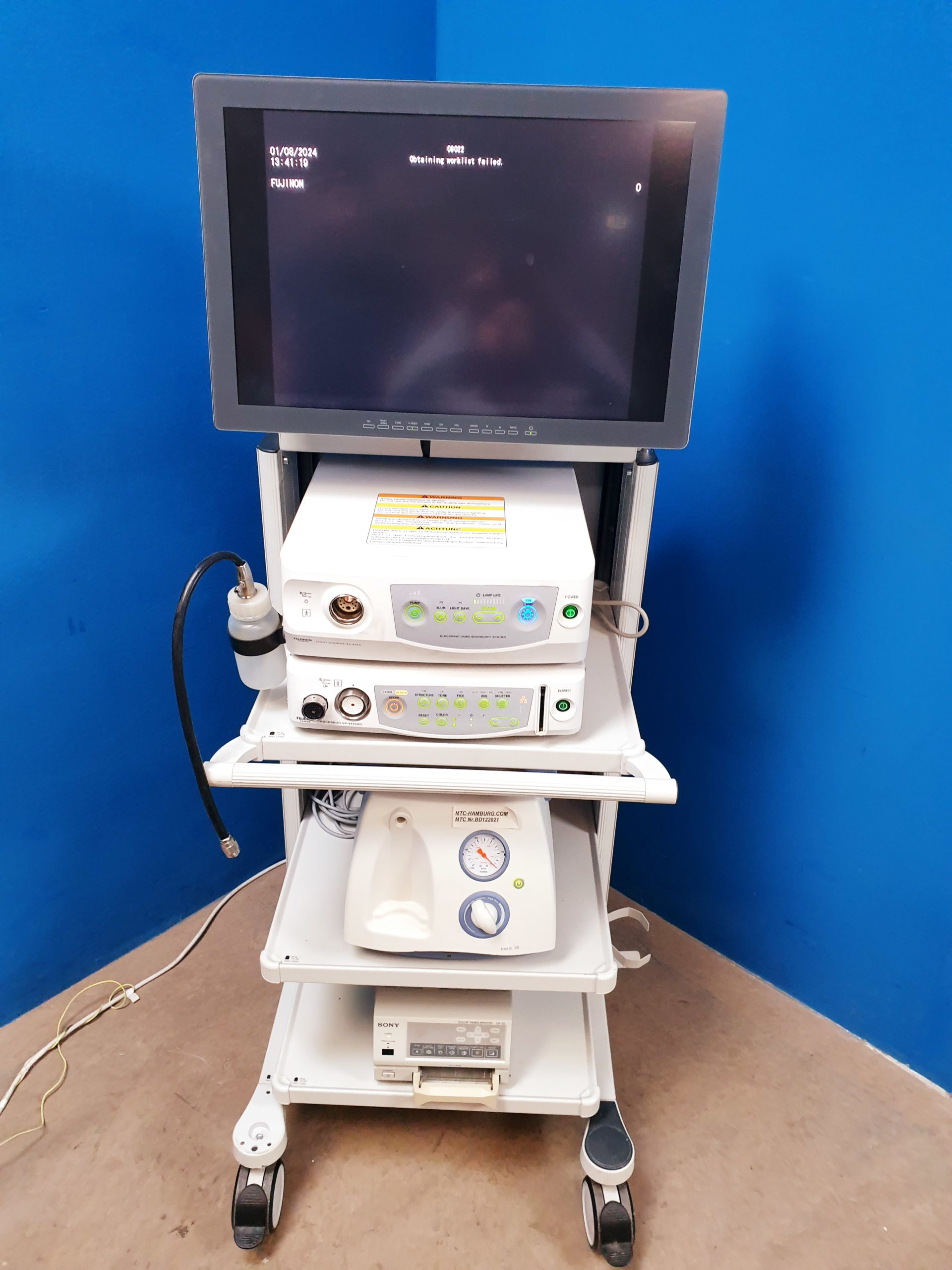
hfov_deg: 53.1
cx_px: 476
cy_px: 635
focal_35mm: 26
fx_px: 953
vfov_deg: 67.3
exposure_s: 1/50
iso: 200
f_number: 2.4
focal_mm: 4.3
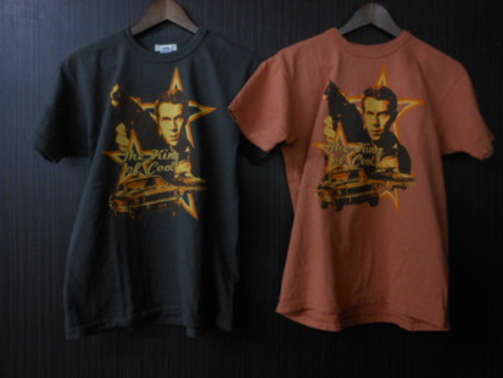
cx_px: 252
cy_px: 189
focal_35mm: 28
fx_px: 407
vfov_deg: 49.8
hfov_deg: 63.4
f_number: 3.7
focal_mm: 5
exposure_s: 1/30
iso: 250
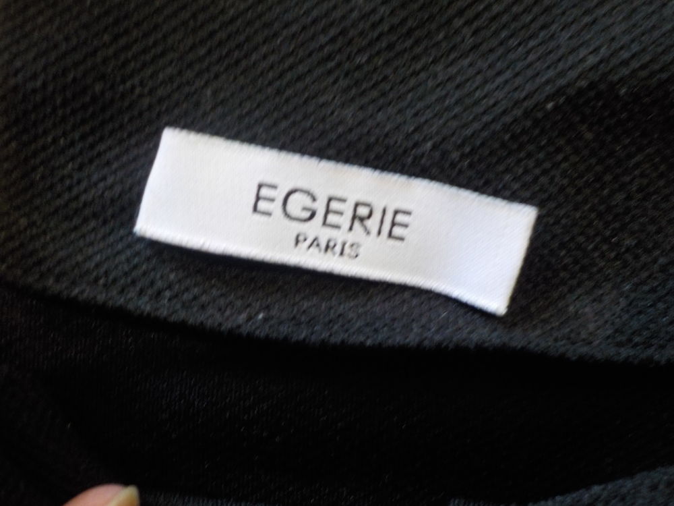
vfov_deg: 46.8
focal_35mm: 30
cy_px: 253
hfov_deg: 60.0
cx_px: 337
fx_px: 584
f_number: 3.3
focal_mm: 4.1
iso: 400
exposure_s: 1/10
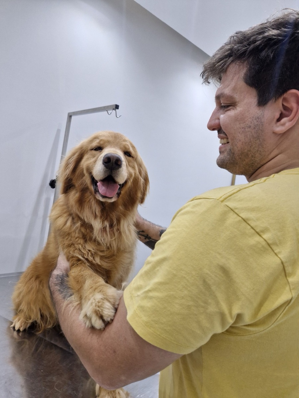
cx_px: 150
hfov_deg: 58.9
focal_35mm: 23
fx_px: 265
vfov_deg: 73.9
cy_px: 199
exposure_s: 1/120
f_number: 1.8
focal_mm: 5.54
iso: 250
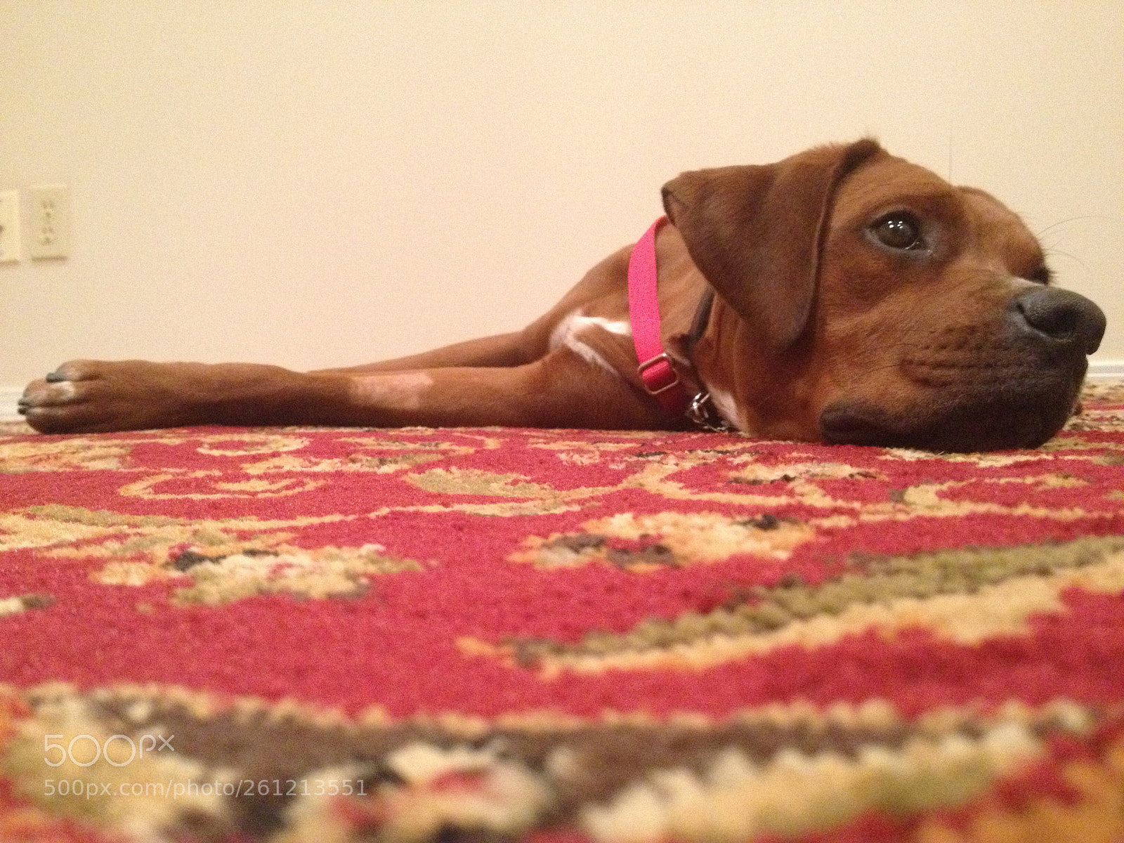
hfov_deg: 52.6
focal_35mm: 35
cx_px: 562
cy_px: 422
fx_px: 1136
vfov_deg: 40.7
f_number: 2.4
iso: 500
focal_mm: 4.28
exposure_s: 1/15
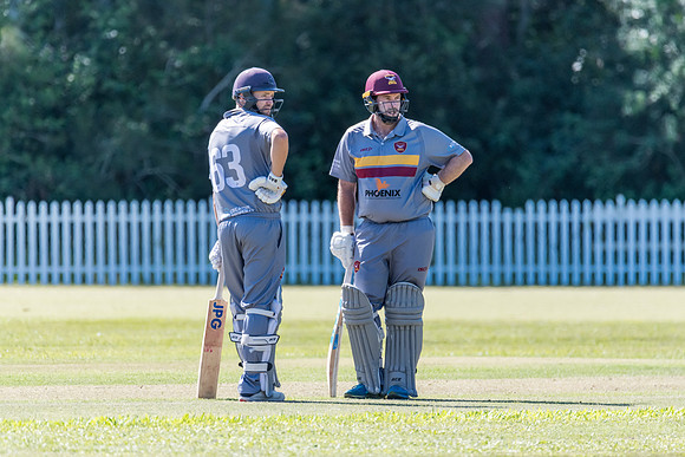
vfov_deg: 2.1
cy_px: 232
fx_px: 12304
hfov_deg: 3.2
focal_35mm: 647
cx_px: 367
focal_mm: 600
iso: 1400
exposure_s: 1/2000
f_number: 6.3
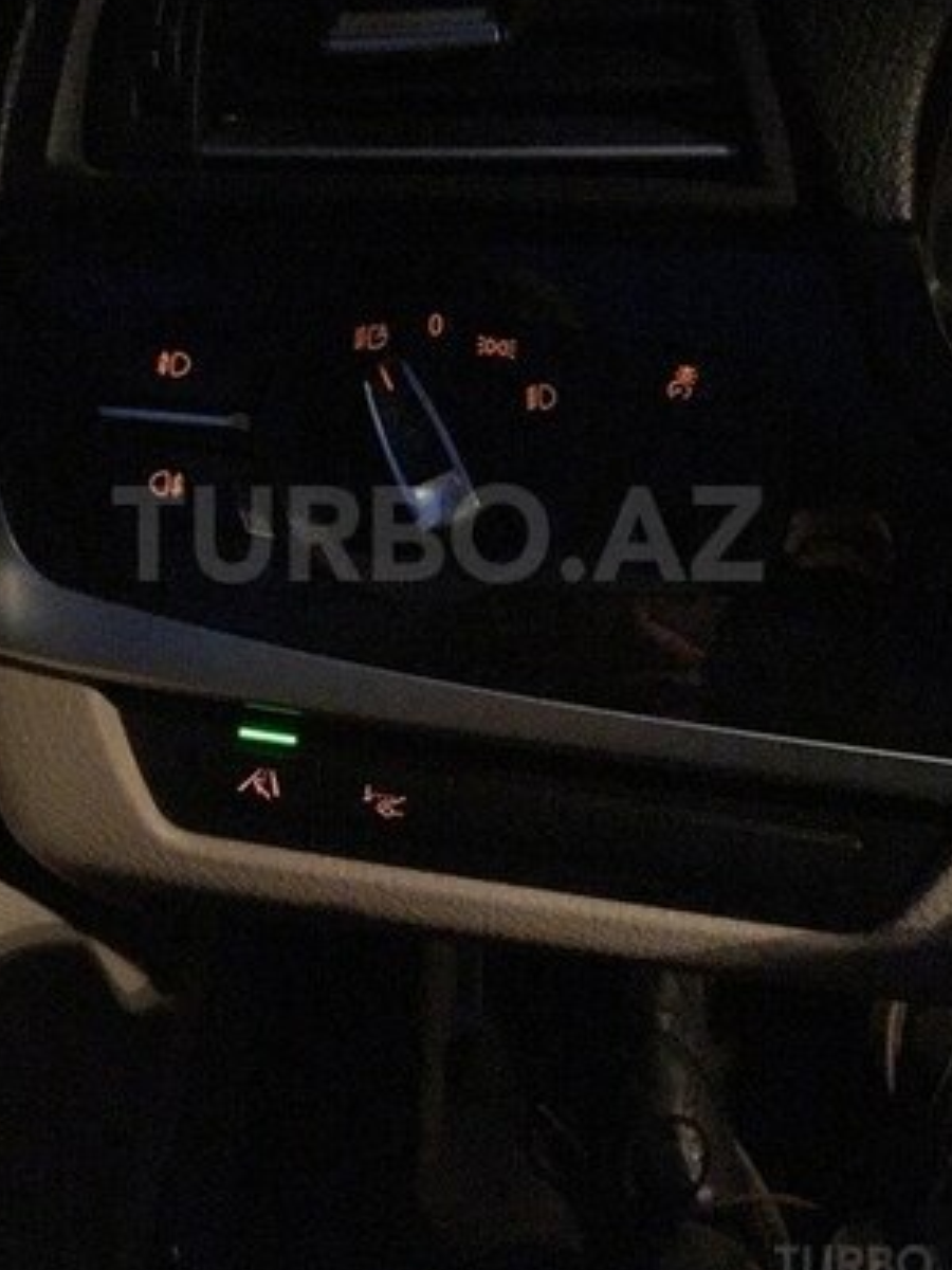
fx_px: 1320
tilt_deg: -34.2
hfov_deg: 39.6
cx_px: 438
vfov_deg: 51.1
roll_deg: +1.6
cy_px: 533
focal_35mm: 36
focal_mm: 4.15
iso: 2000
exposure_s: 1/17
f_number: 2.2
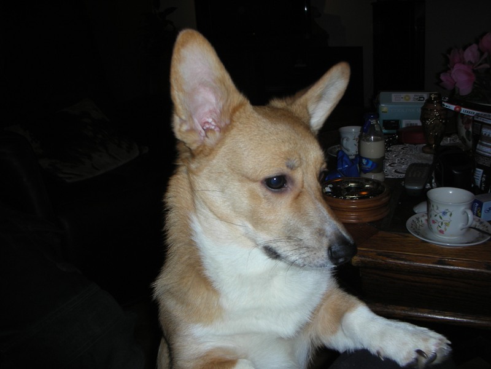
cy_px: 184
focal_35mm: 35
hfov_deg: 52.6
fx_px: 496
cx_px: 246
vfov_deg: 40.7
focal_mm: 5.8
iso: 50
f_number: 3
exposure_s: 1/60.1
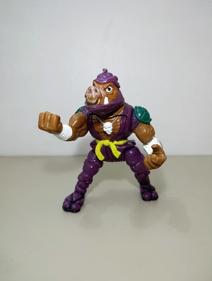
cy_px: 140
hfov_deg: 59.0
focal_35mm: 23
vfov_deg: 73.8
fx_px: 187
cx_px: 106
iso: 968
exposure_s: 1/50
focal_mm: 6.11
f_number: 1.65
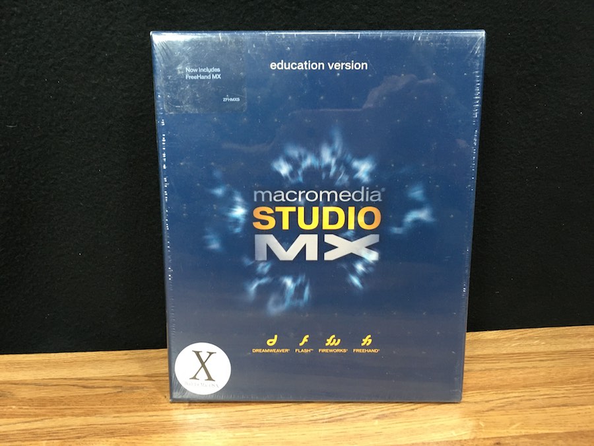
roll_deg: -1.4
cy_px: 223
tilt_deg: -16.1
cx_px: 297
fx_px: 498
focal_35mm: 29
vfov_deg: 48.2
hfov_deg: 61.7
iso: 100
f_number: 2.2
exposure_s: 1/30
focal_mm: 4.15
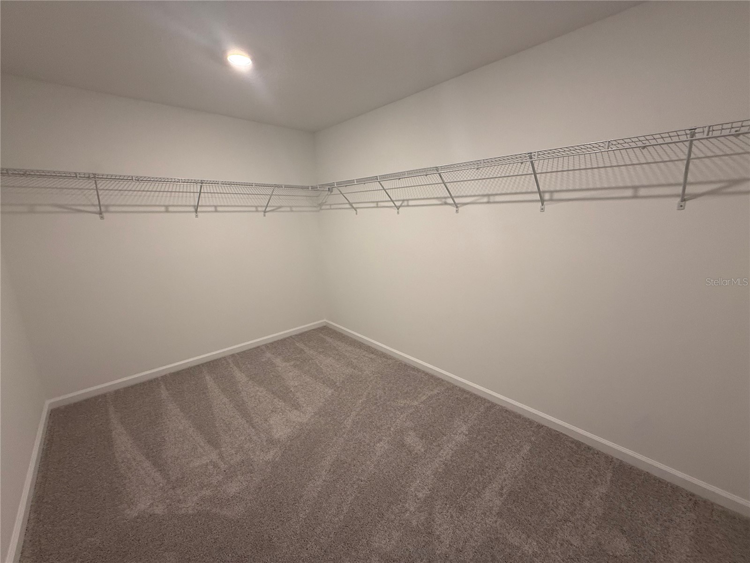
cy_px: 282
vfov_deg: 85.7
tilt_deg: -11.9
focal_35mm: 14
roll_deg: +1.2
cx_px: 375
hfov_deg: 102.1
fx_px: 303
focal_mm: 2.22
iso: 250
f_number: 2.2
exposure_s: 1/120
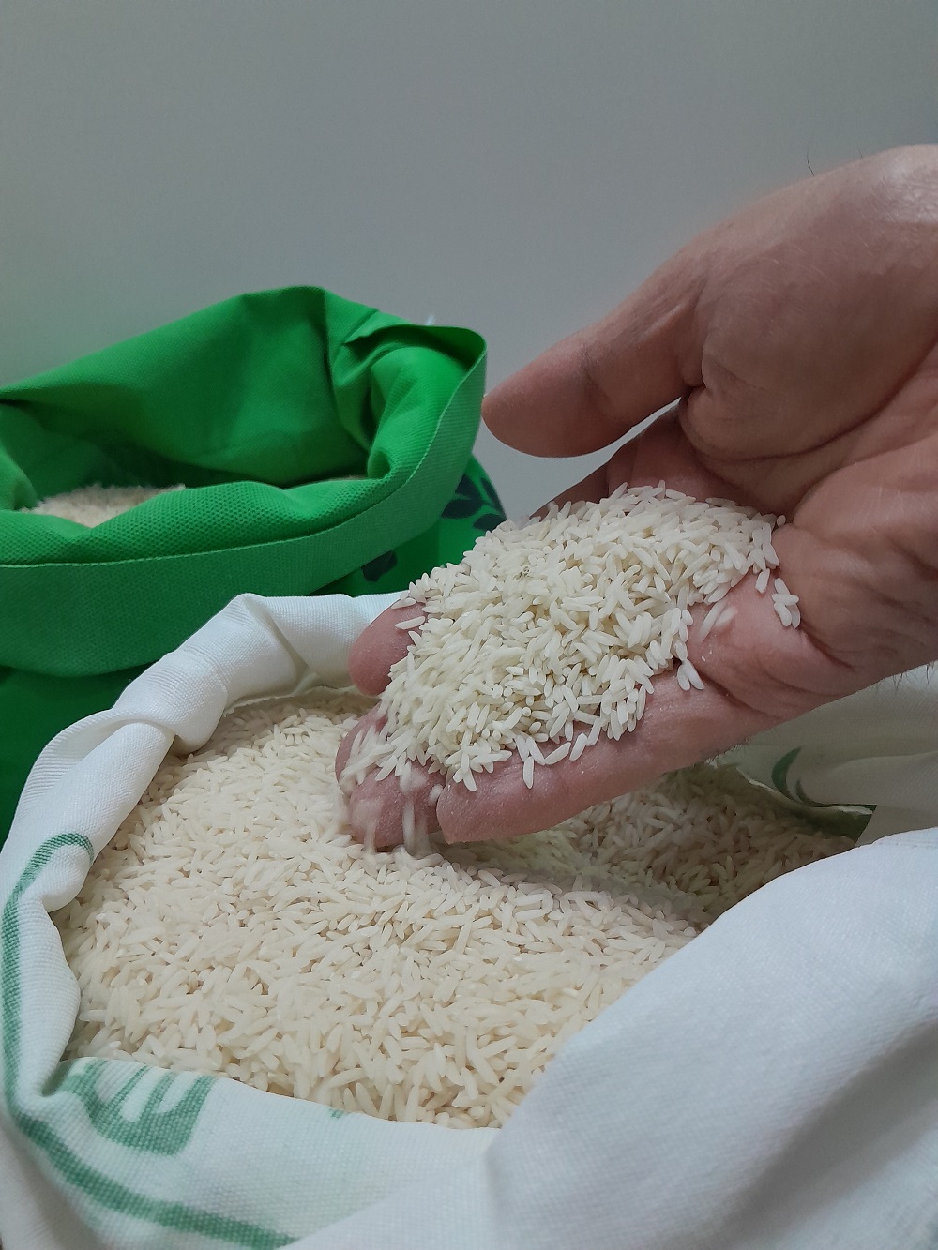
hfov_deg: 53.1
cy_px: 625
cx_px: 469
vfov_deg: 67.3
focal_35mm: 26
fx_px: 939
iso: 320
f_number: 1.8
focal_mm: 3.98
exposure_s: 1/50
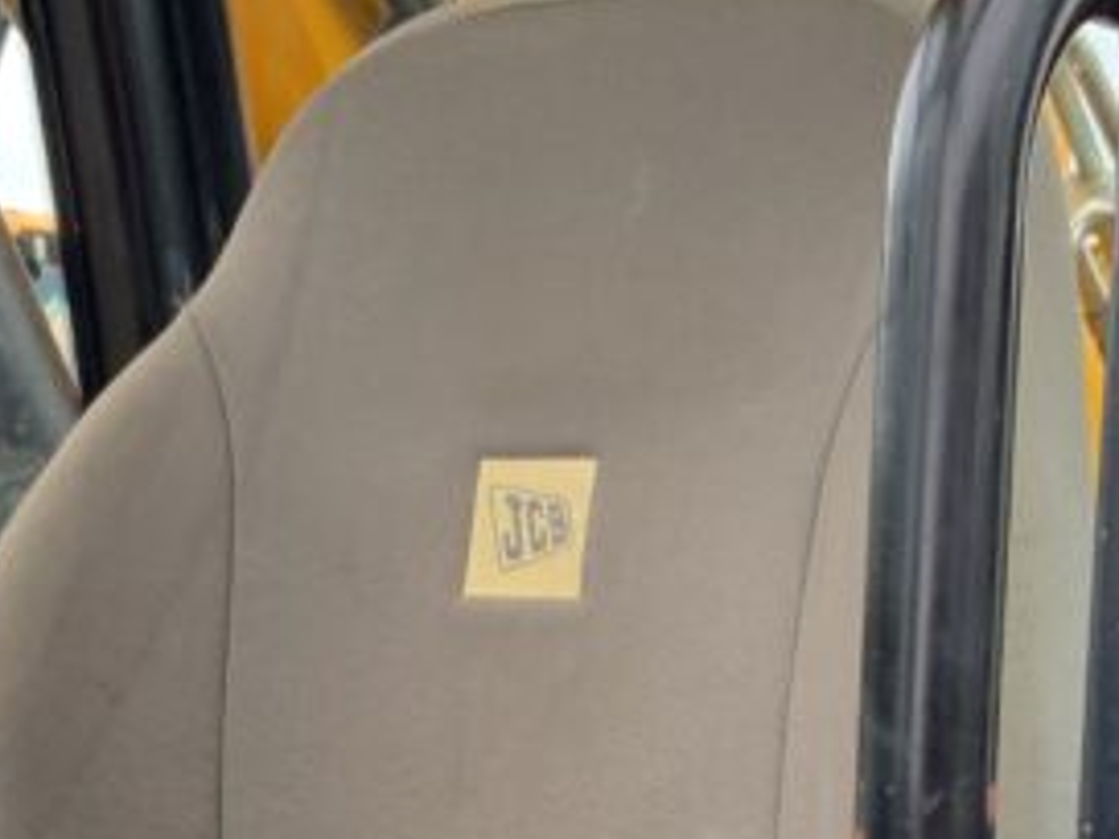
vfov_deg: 13.2
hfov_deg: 18.0
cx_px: 477
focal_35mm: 109
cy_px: 1045
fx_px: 3524
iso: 32
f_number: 1.8
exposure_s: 1/122
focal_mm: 3
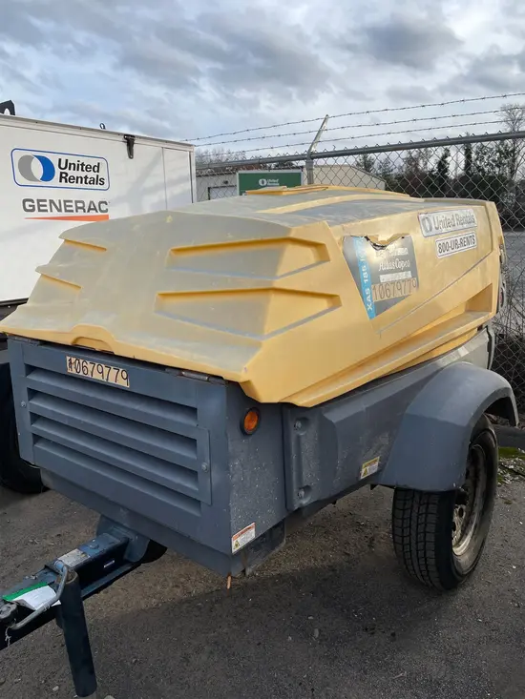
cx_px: 262
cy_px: 350
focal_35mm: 26
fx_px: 526
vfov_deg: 67.3
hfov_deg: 53.1
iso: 50
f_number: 1.6
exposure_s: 1/1531
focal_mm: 4.2
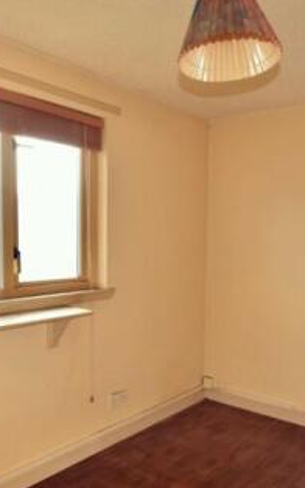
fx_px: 425
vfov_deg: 59.6
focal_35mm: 32
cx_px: 191
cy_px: 260
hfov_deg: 39.2
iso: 100
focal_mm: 10
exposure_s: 1/60
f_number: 5.6
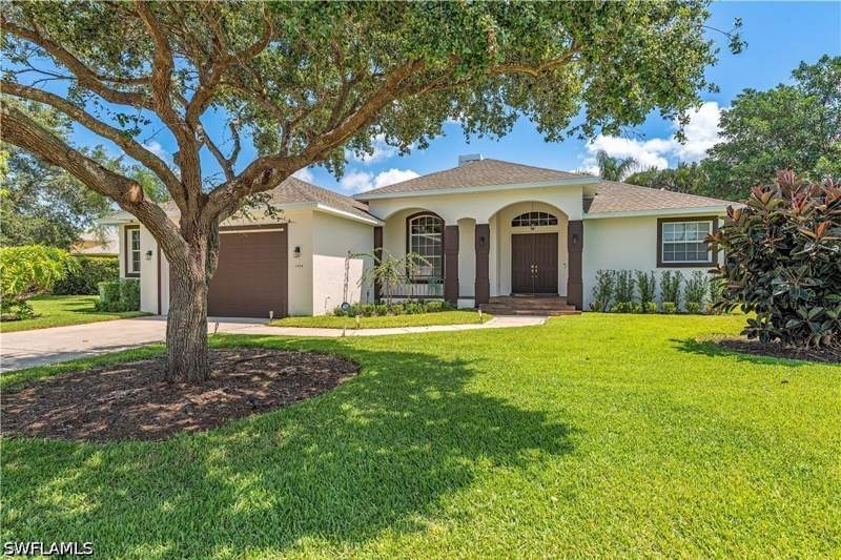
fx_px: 444
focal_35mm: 19
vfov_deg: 64.5
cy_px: 280
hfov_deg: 86.9
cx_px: 420
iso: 100
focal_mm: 19
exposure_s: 1/125
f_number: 9
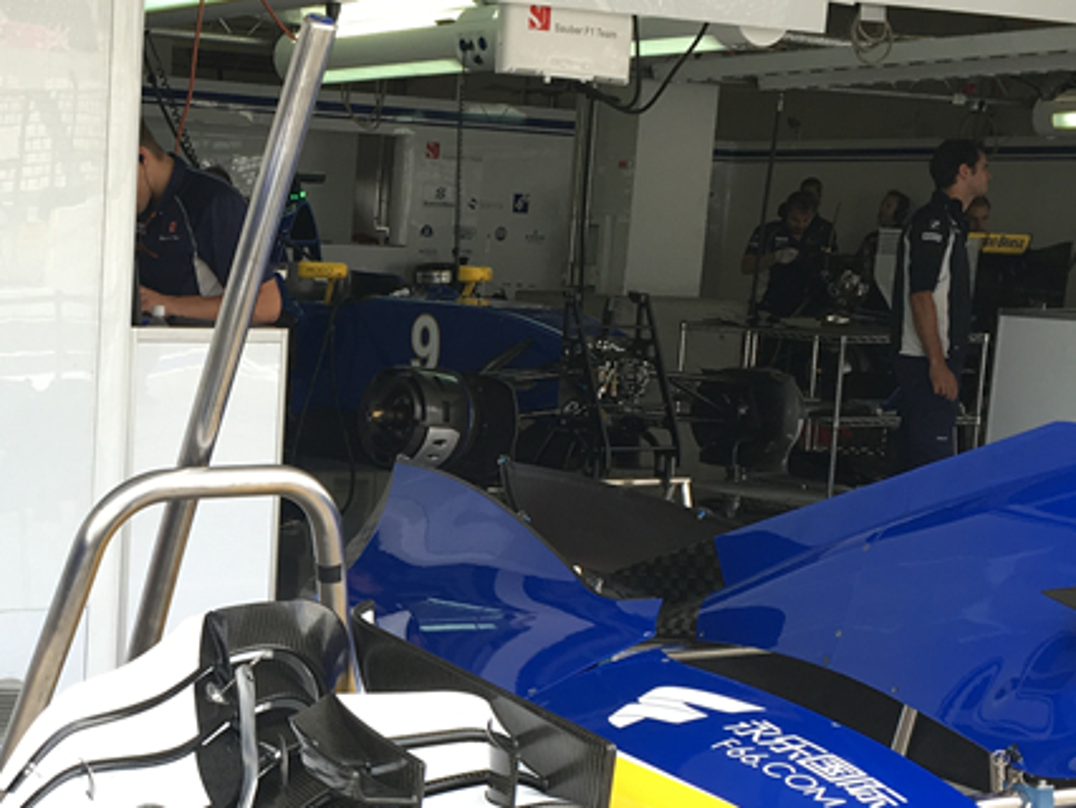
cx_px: 177
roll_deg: -2.4
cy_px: 603
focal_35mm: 68
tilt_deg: -9.8
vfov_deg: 21.5
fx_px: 2115
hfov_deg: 27.8
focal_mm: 4.15
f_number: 2.2
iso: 25
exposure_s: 1/120
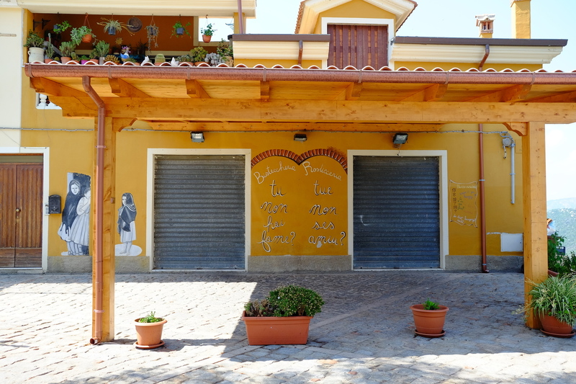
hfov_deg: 54.4
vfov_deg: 37.8
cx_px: 288
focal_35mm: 35
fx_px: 560
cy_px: 192
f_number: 4
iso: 400
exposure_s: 1/220
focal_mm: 23
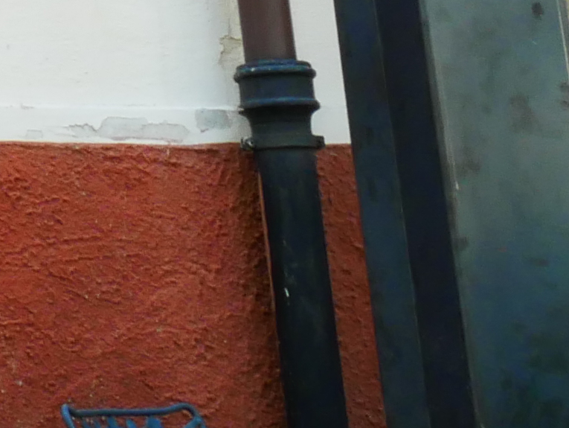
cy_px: -453
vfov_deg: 9.6
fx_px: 2369
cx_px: -621
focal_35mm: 144
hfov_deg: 12.0
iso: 400
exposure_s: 1/20
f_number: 16
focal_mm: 12
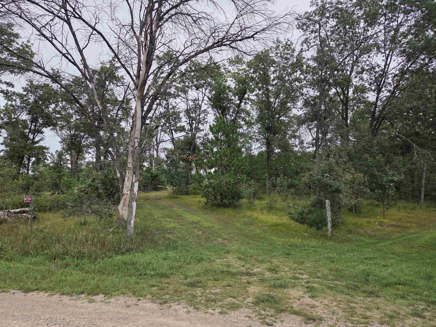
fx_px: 290
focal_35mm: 23
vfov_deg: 58.9
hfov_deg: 73.9
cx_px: 218
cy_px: 164
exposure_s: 1/359
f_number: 1.8
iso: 64
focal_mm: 5.4
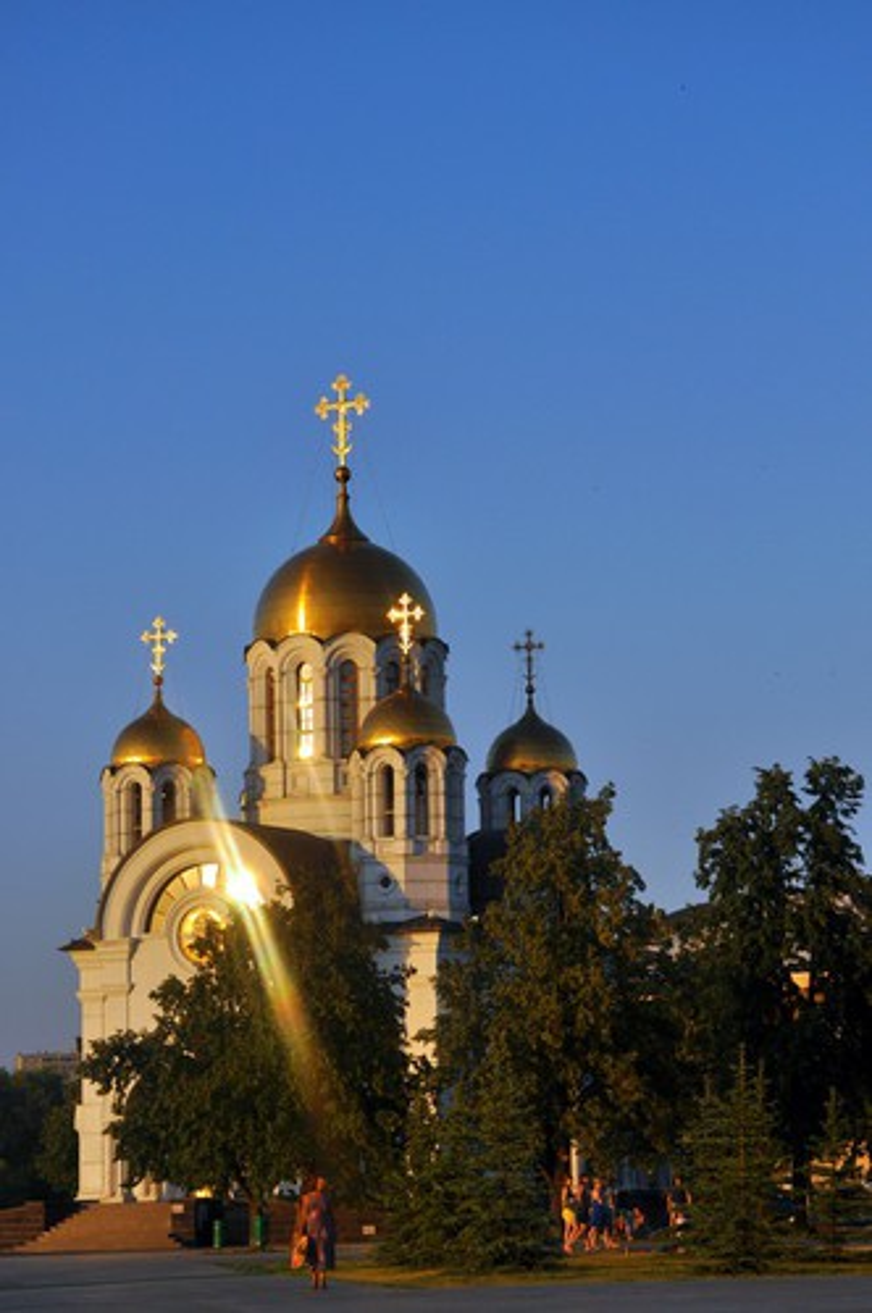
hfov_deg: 13.0
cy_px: 656
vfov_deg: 19.5
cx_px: 436
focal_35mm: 105
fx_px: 3825
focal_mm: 70
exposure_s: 1/1000
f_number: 8
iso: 200
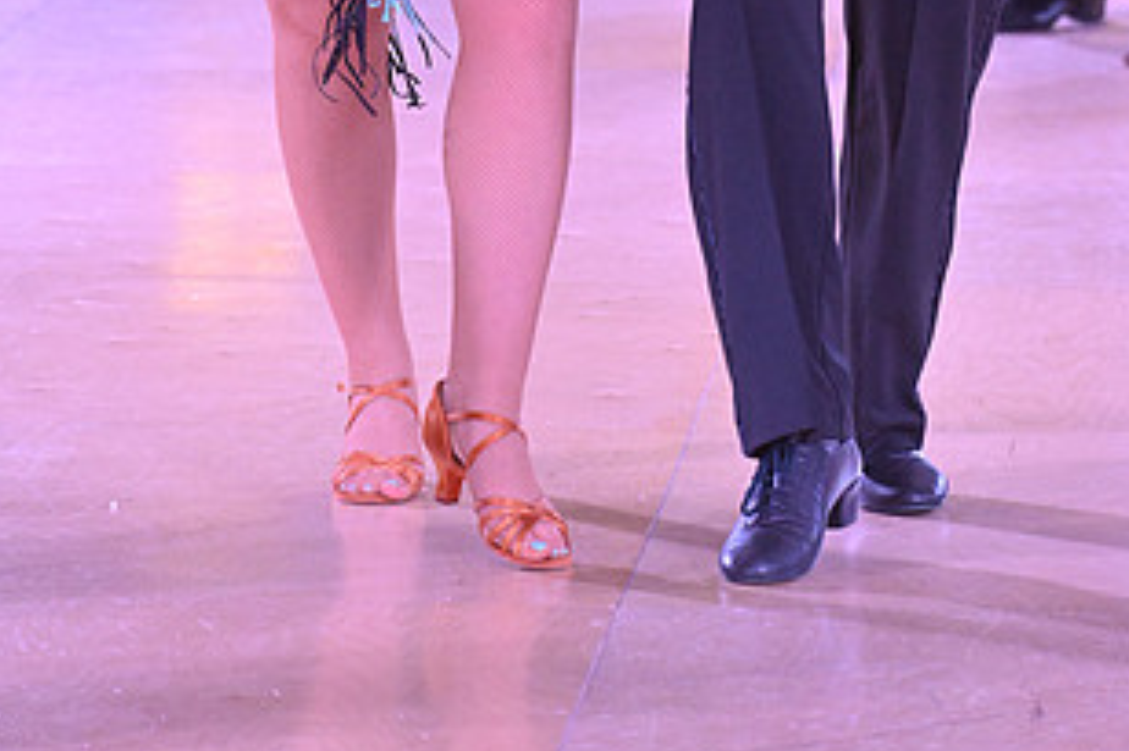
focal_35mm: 320
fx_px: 10030
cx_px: 673
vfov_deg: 4.3
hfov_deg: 6.4
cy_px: -275
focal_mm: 170
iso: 5000
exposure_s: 1/400
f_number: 6.3
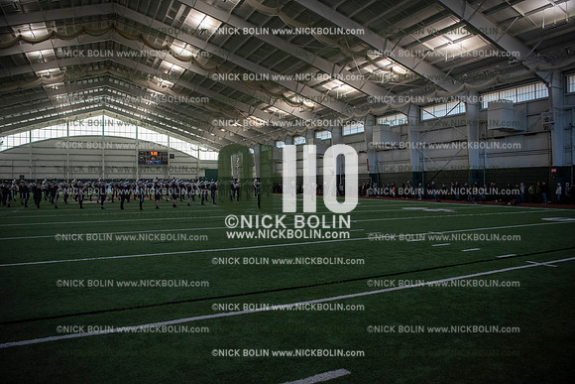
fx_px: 383
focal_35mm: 24
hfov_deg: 73.7
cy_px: 192
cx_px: 288
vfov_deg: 53.2
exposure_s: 1/800
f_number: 2.8
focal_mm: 24
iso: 1000
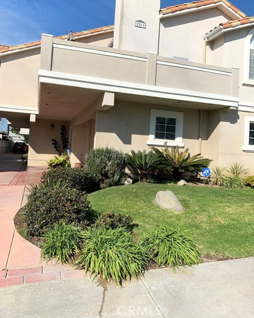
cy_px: 143
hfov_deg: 51.5
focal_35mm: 28
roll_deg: -3.4
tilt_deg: +3.5
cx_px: 124
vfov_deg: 62.1
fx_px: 263
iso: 25
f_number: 1.8
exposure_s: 1/4098
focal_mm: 4.25
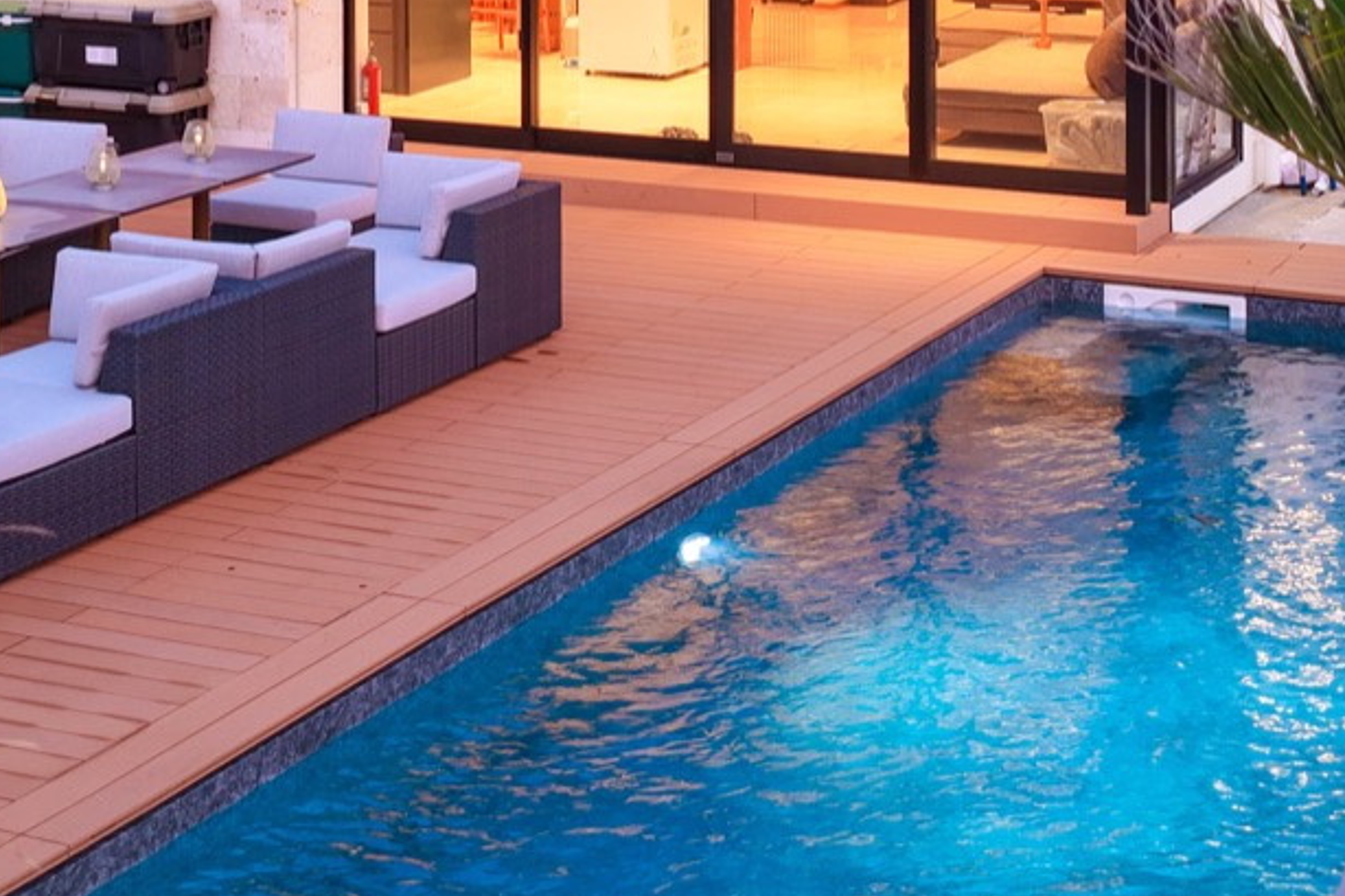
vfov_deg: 18.1
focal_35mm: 73
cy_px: -24
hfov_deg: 27.7
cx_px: 605
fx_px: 2726
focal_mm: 14.45
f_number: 2.2
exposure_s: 1/15
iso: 400
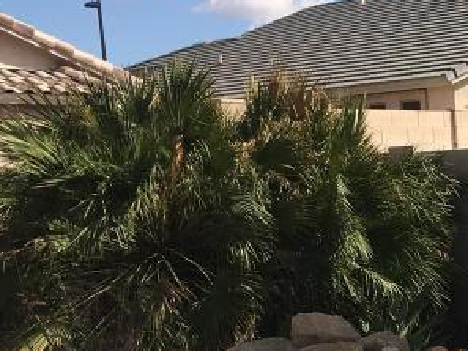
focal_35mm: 100
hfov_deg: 18.0
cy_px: 416
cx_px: 657
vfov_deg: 14.4
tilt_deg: -8.4
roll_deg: +1.3
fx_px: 1353
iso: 25
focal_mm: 4.15
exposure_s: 1/1603
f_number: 2.2
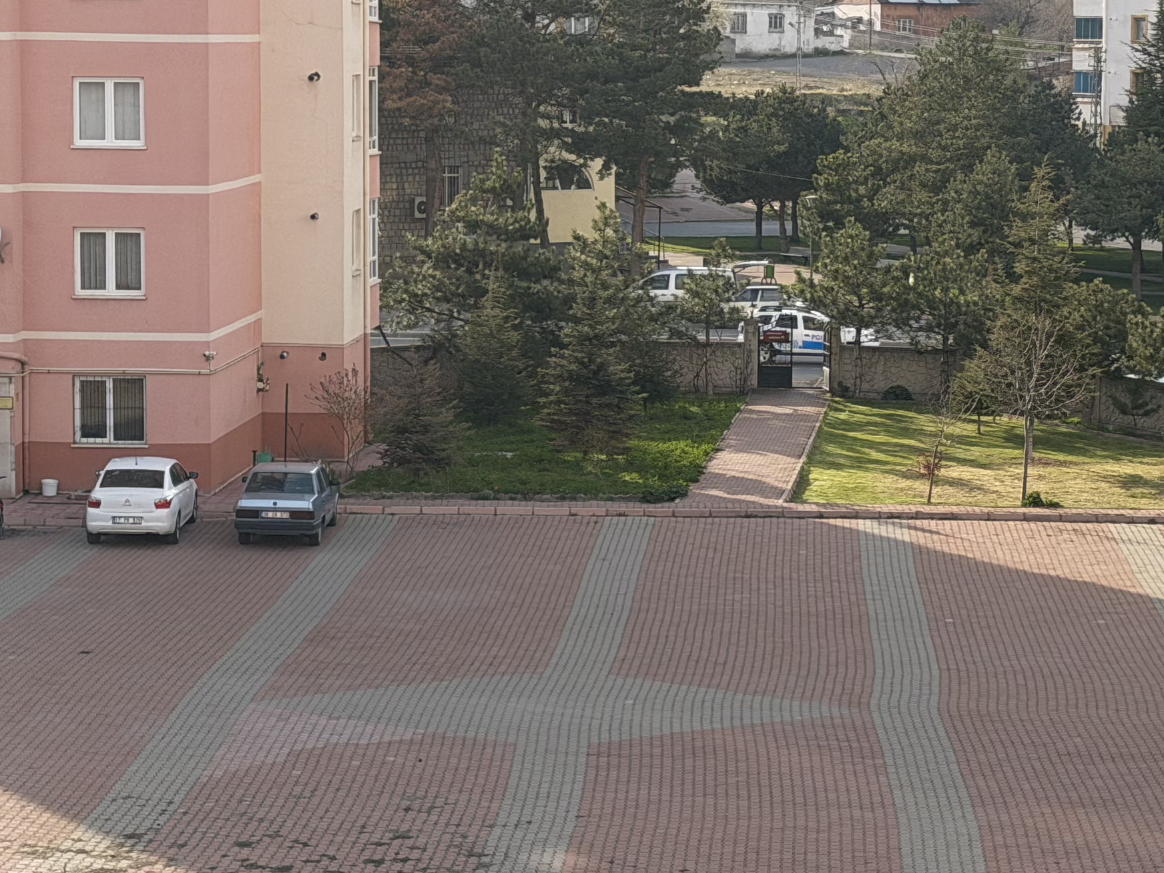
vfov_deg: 13.3
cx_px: 824
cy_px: 371
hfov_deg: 17.7
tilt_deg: -5.1
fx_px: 3732
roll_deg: -0.1
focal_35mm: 111
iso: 100
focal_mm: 6.76
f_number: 1.78
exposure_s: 1/2415
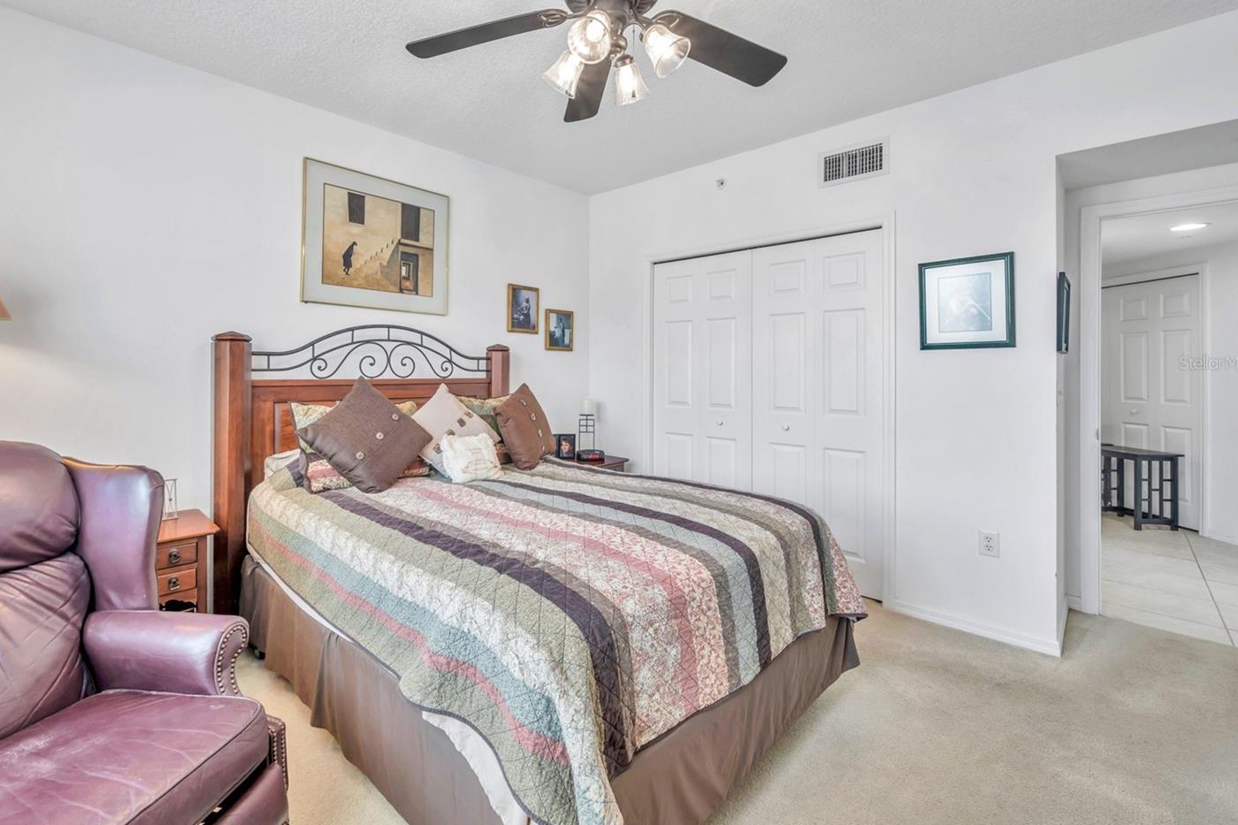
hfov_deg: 96.4
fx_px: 550
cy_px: 363
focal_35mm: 16
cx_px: 551
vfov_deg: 73.4
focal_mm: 14
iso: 80
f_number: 9
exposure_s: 1/1.25
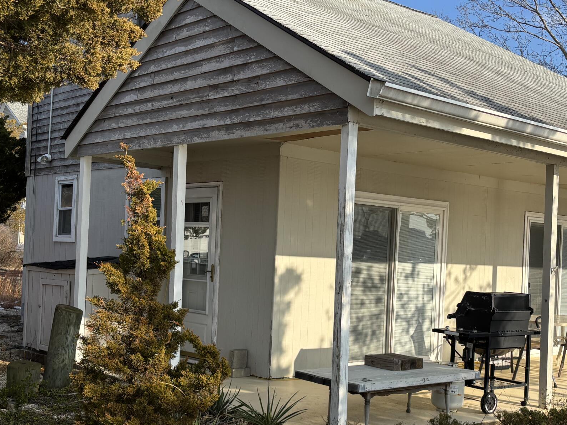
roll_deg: -4.1
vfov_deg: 29.6
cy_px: 258
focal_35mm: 49
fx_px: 803
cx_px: 353
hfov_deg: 38.7
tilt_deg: +1.7
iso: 50
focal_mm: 5.96
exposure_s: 1/2242
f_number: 1.6
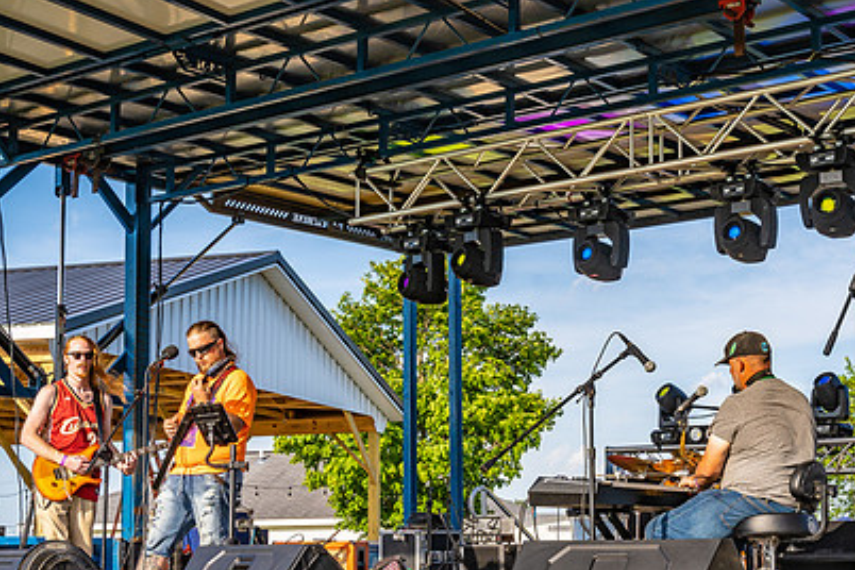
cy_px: 397
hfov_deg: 30.6
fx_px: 1544
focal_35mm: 65
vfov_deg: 20.8
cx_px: 598
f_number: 9
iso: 200
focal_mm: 45
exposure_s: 1/250
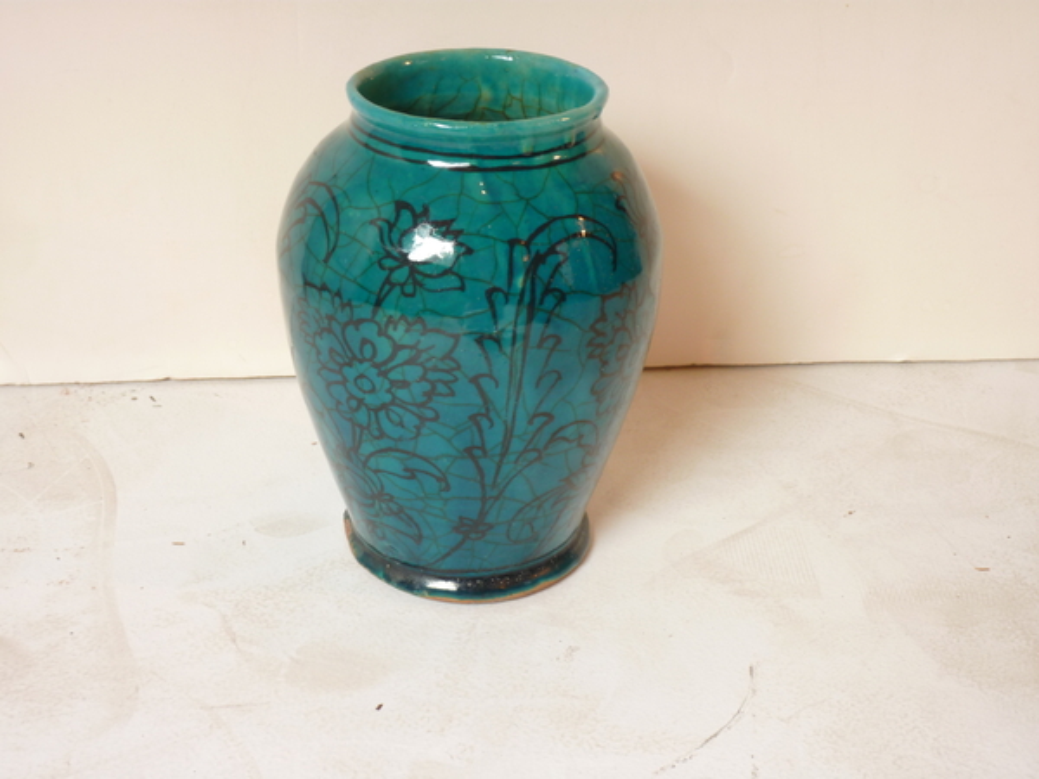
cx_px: 520
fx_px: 1561
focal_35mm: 52
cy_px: 390
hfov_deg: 36.8
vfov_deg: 28.0
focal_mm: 8.5
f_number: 3.8
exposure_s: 1/10
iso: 80
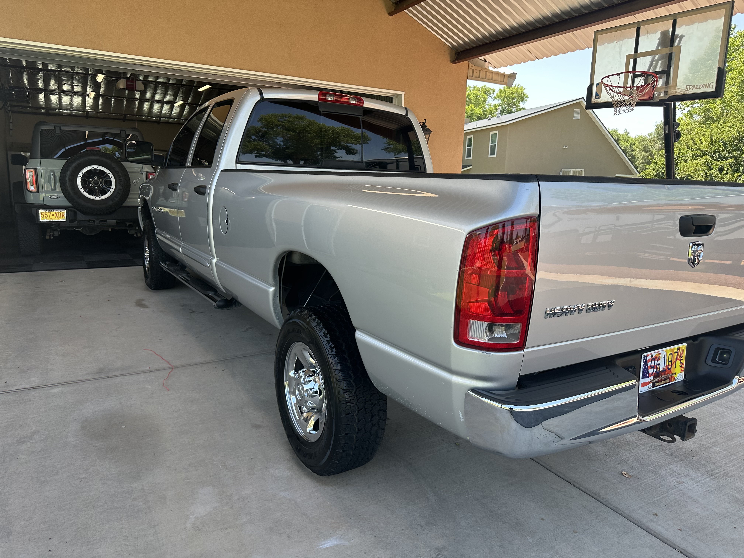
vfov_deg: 56.8
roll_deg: -3.5
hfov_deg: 71.6
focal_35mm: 24
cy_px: 279
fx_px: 516
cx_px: 372
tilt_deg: -10.4
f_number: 1.78
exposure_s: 1/564
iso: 80
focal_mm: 6.86
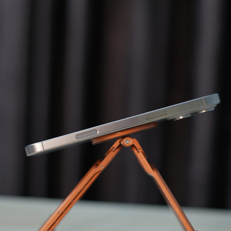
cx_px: 130
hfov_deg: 26.9
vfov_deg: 26.9
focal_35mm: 64
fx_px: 483
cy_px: 116
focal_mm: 50
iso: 320
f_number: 2.2
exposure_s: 1/100
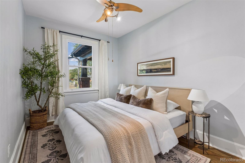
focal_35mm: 17
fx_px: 116
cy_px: 82
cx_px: 122
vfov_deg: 70.4
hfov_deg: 93.3
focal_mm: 17
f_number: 9
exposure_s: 1/15
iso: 400
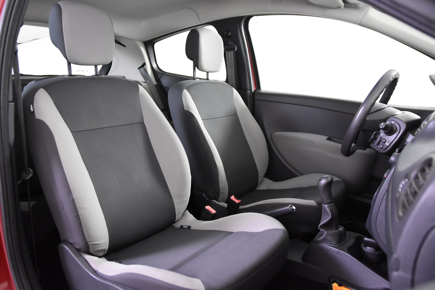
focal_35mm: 30
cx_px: 218
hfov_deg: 61.9
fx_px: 362
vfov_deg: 43.6
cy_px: 145
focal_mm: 20
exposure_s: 1/30
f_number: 2.8
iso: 1800
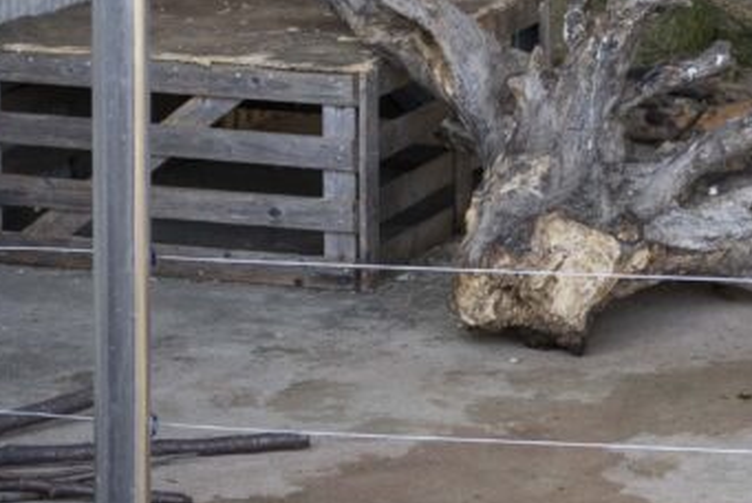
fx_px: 3763
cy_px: 76
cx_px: 937
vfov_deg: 7.6
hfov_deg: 11.2
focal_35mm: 180
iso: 1000
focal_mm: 60
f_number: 5.6
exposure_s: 1/160
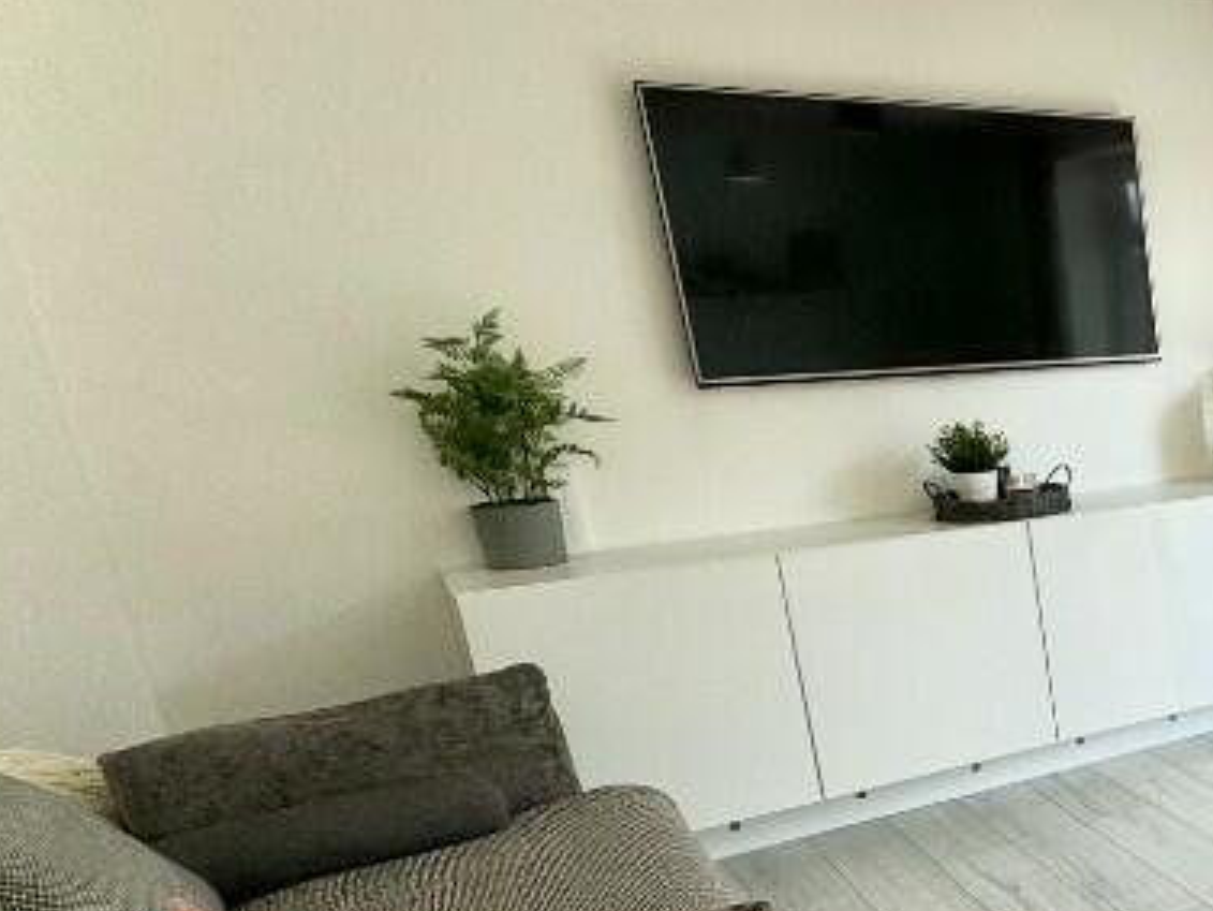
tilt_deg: -15.5
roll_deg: +0.8
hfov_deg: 33.5
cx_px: 1625
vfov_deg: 37.1
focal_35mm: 38
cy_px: 650
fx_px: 1332
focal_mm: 2.22
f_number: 2.2
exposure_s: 1/631
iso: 40
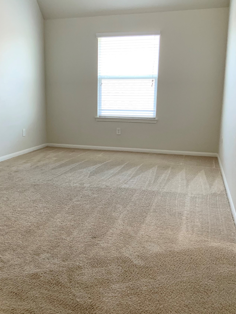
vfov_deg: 52.6
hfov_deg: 40.6
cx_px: 98
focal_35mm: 35
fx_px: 318
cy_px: 153
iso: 125
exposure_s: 1/60
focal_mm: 3
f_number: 1.8
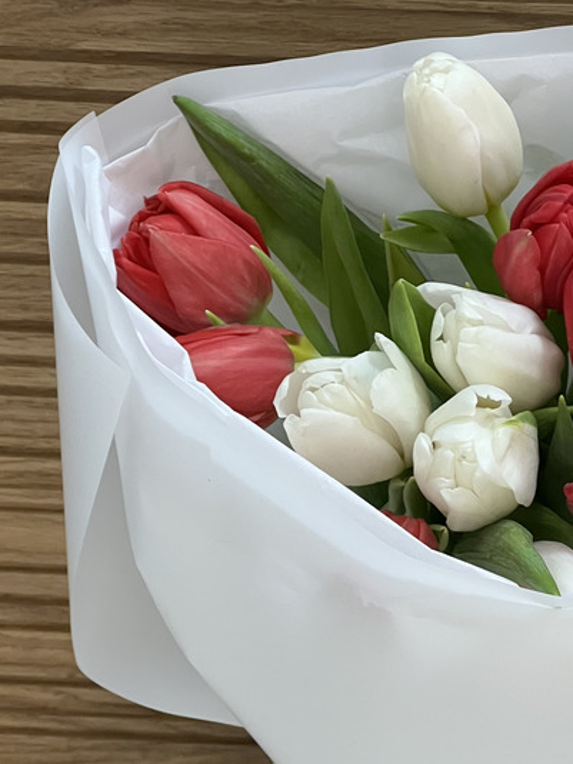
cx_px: 530
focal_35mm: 145
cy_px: 597
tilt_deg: -37.0
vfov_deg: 13.6
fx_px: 3202
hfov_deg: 10.2
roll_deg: +1.4
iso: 200
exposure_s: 1/50
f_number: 2.8
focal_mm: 9
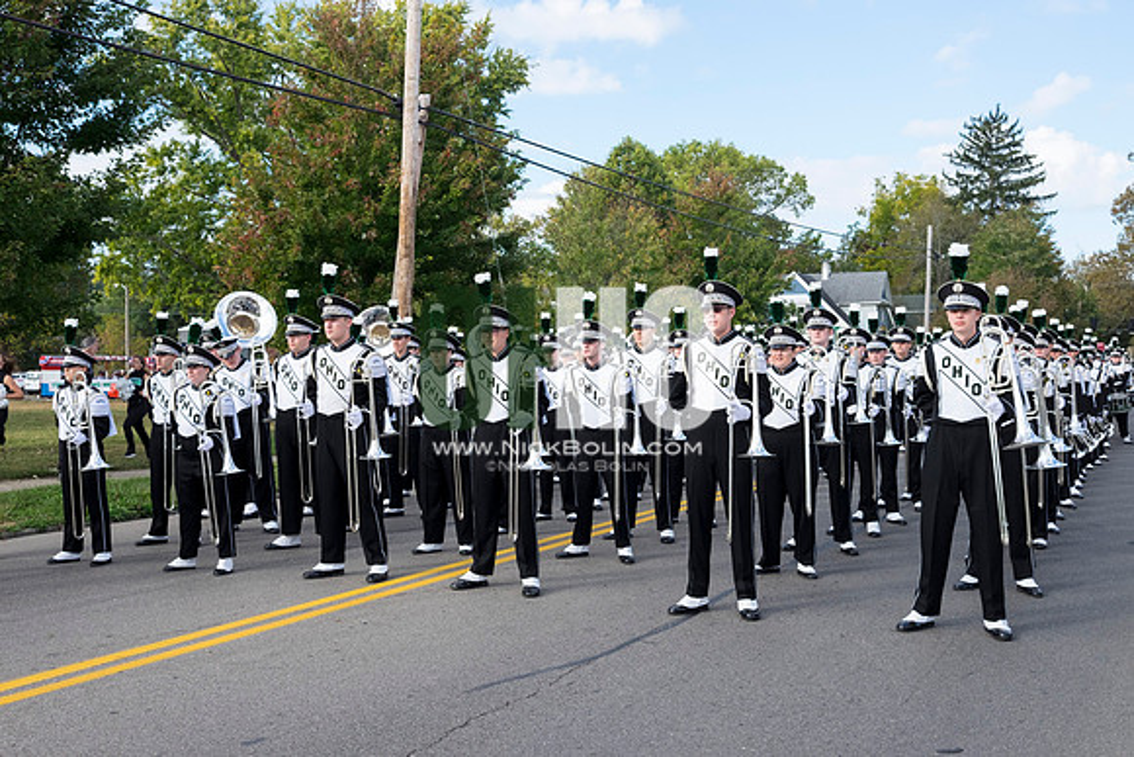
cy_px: 378
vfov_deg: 32.6
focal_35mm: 41
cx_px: 567
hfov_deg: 47.4
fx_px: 1292
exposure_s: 1/320
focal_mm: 27
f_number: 7.1
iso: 400
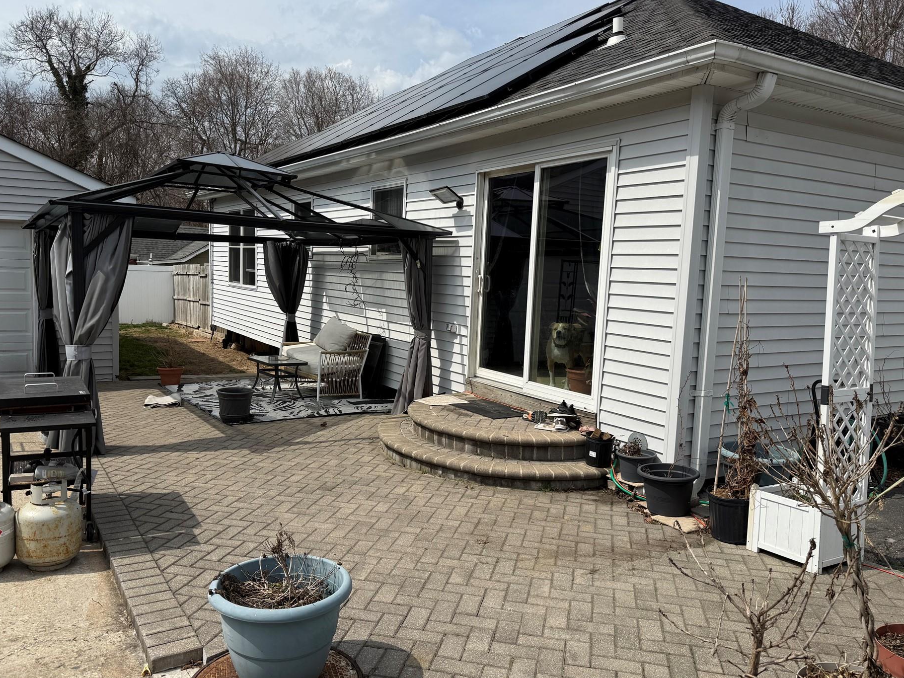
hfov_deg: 65.2
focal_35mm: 27
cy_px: 341
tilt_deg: -7.8
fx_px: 705
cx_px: 416
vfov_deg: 51.4
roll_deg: -1.6
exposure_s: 1/7353
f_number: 1.78
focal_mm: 6.76
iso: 80
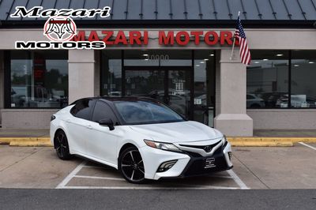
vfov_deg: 28.9
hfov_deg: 42.4
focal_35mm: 46
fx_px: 408
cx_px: 158
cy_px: 105
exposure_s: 1/500
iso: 400
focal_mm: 31
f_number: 11
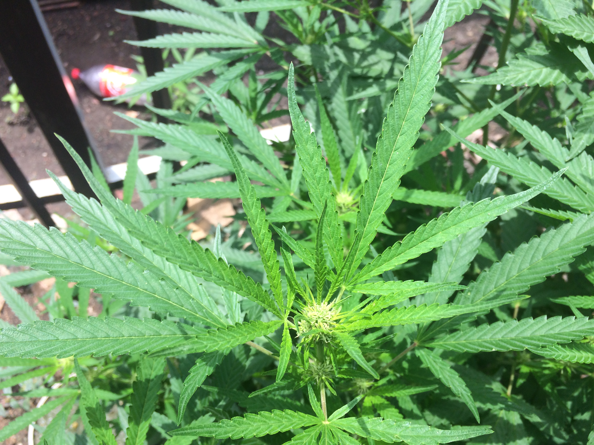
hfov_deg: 61.7
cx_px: 297
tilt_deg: -61.6
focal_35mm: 29
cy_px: 222
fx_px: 498
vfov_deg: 48.2
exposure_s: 1/586
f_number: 2.2
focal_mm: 4.15
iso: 32
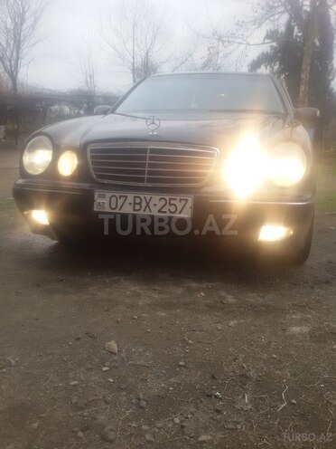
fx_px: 401
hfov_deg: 45.4
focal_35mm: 31
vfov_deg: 58.4
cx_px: 168
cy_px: 224
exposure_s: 1/178
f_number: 2.4
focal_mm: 2.93
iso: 40
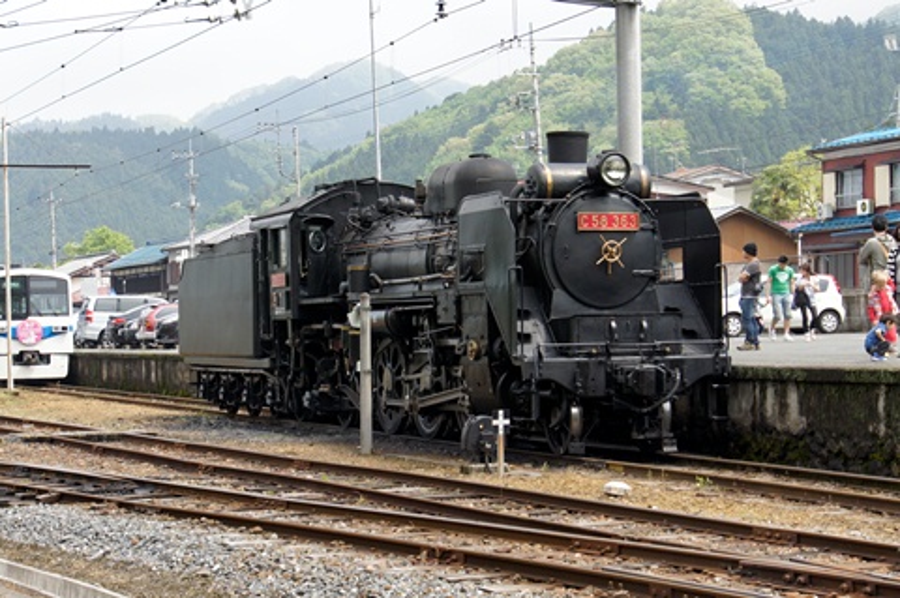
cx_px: 450
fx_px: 2049
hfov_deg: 24.8
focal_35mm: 82
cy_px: 299
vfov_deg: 16.6
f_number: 8
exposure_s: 1/200
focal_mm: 54.7
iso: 200
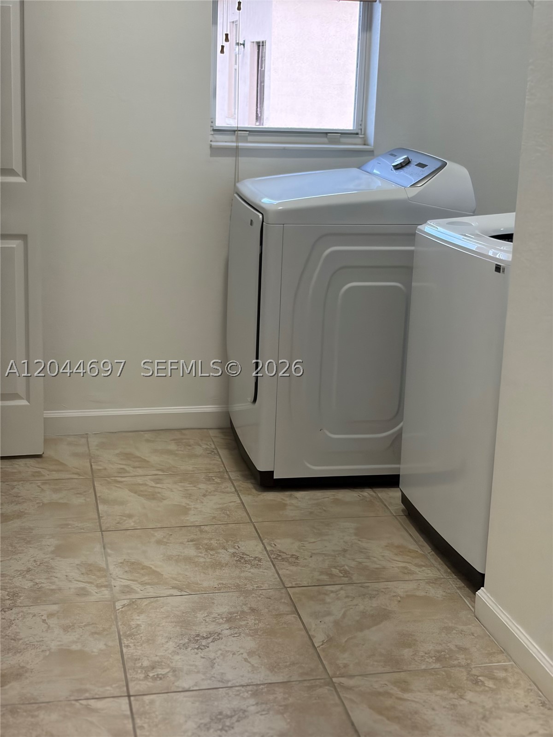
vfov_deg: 36.8
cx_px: 276
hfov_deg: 28.0
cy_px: 368
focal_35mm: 52
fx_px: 1108
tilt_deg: -15.4
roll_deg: -0.8
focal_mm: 5.96
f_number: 1.6
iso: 160
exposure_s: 1/120
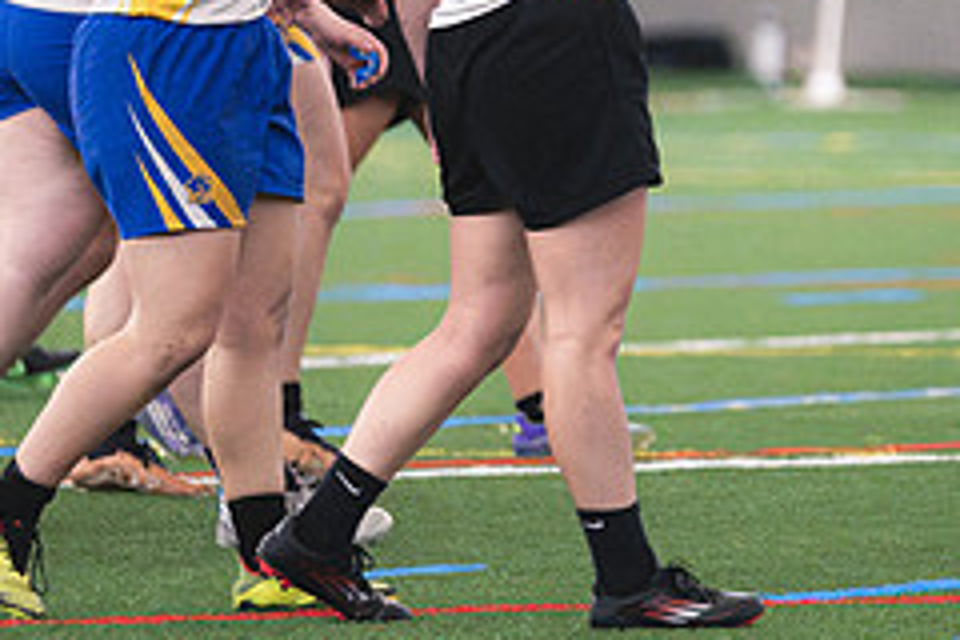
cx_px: 552
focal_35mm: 726
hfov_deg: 2.8
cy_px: 168
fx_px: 19358
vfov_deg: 1.9
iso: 12800
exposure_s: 1/640
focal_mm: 200
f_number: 2.8
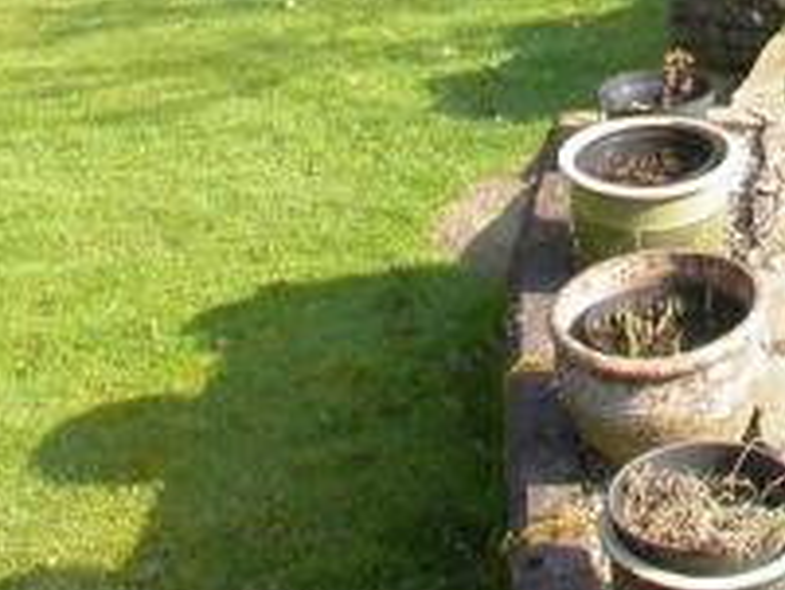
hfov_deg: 17.1
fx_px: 2496
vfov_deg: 12.9
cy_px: -244
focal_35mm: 110
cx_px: 928
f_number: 4.7
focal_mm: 7.85
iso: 100
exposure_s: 1/140
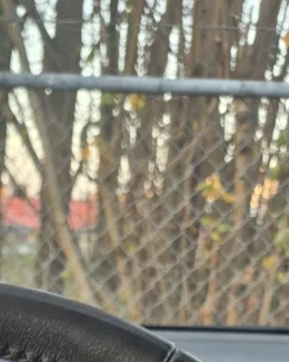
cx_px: -70
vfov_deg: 18.2
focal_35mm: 82
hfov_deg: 17.7
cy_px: 659
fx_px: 877
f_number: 1.8
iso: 250
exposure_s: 1/100
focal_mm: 5.4
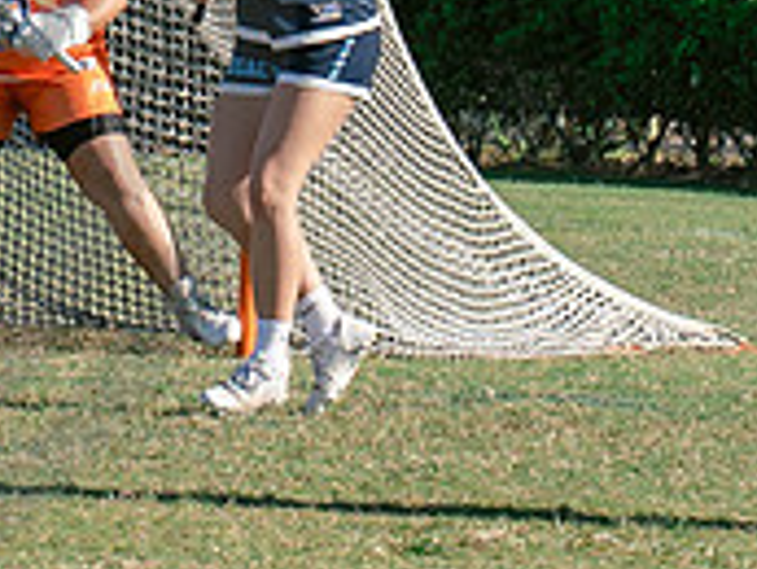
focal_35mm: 553
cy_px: 78
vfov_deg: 2.7
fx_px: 12102
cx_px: -686
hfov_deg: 3.6
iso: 250
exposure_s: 1/800
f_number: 5.6
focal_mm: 70
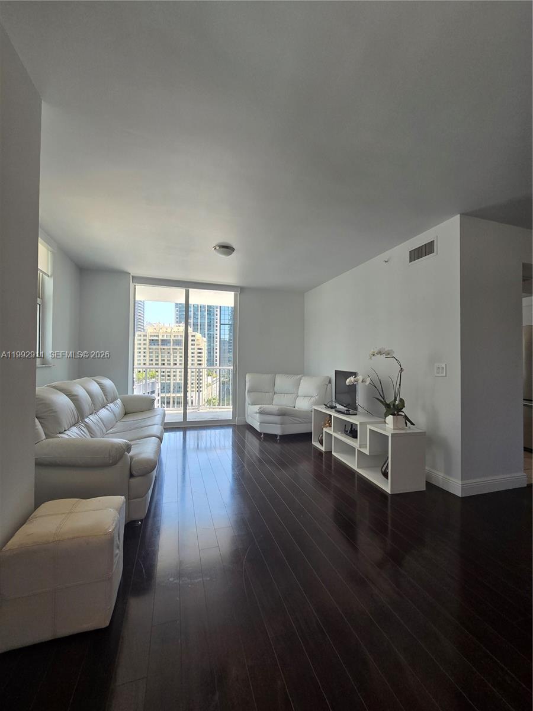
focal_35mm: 13
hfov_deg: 89.9
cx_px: 266
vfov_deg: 106.2
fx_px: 267
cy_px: 356
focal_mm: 2.2
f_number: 2.2
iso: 50
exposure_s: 1/121
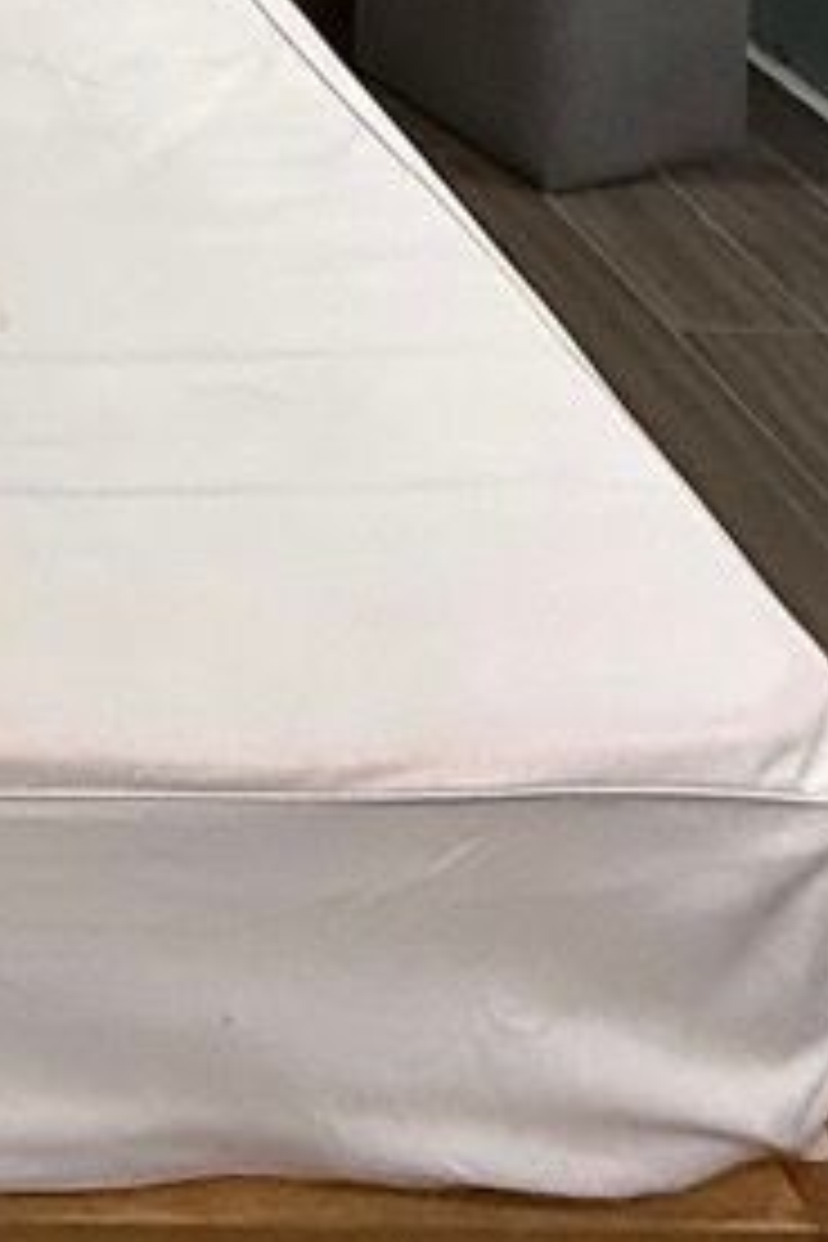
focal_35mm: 54
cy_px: -819
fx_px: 1863
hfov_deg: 20.9
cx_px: -441
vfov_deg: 24.2
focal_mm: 2.22
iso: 320
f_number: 2.2
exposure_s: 1/100
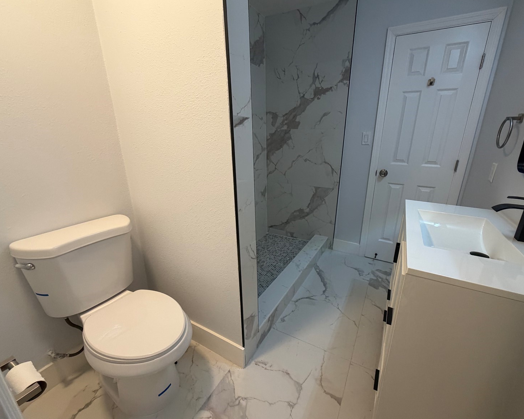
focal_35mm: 15
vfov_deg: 84.0
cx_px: 279
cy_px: 208
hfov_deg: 96.7
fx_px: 233
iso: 320
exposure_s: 1/120
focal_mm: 2.22
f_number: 2.2
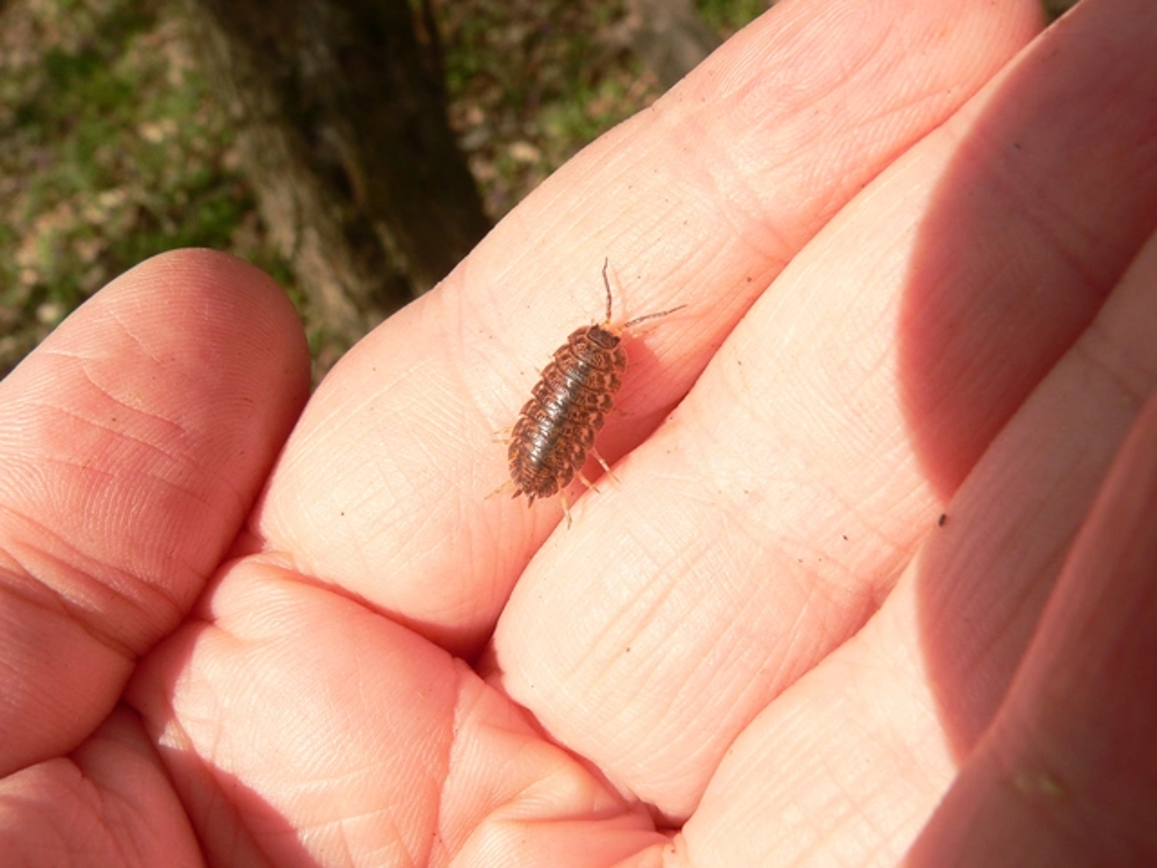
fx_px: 1203
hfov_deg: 51.4
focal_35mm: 36
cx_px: 578
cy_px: 434
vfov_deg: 39.7
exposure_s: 1/400
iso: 100
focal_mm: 6
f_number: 5.6
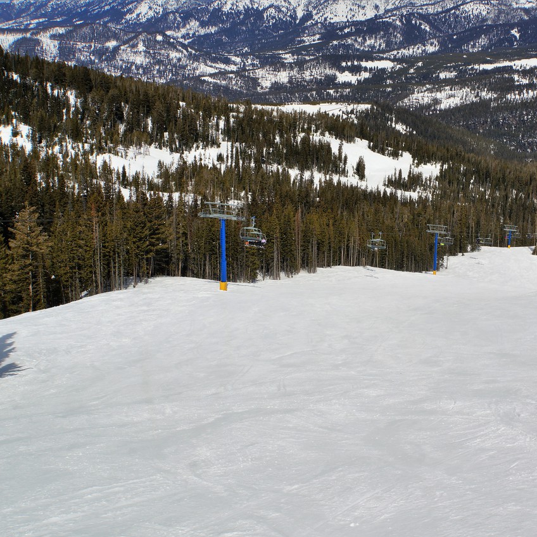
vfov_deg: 33.4
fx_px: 894
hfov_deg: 33.1
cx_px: 365
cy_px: 269
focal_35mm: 51
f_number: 13
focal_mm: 26.5
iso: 100
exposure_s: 1/320
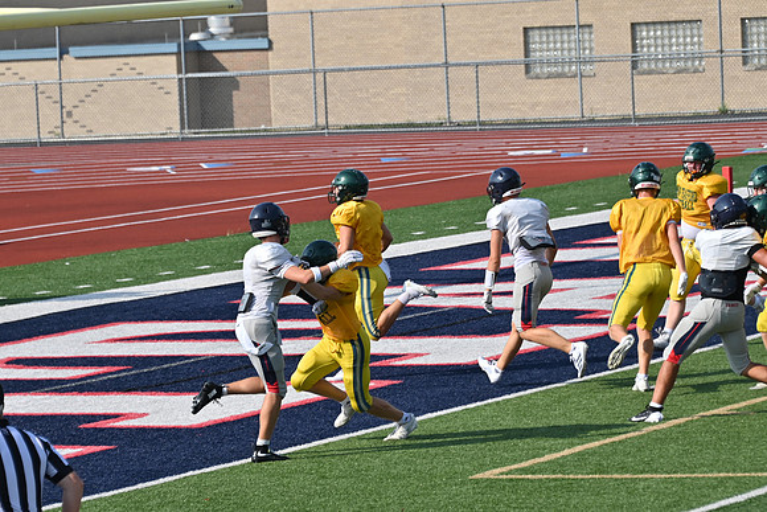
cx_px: 384
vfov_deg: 5.7
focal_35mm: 240
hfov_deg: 8.6
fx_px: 5114
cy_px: 256
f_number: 5.6
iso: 100
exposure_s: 1/800
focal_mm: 160
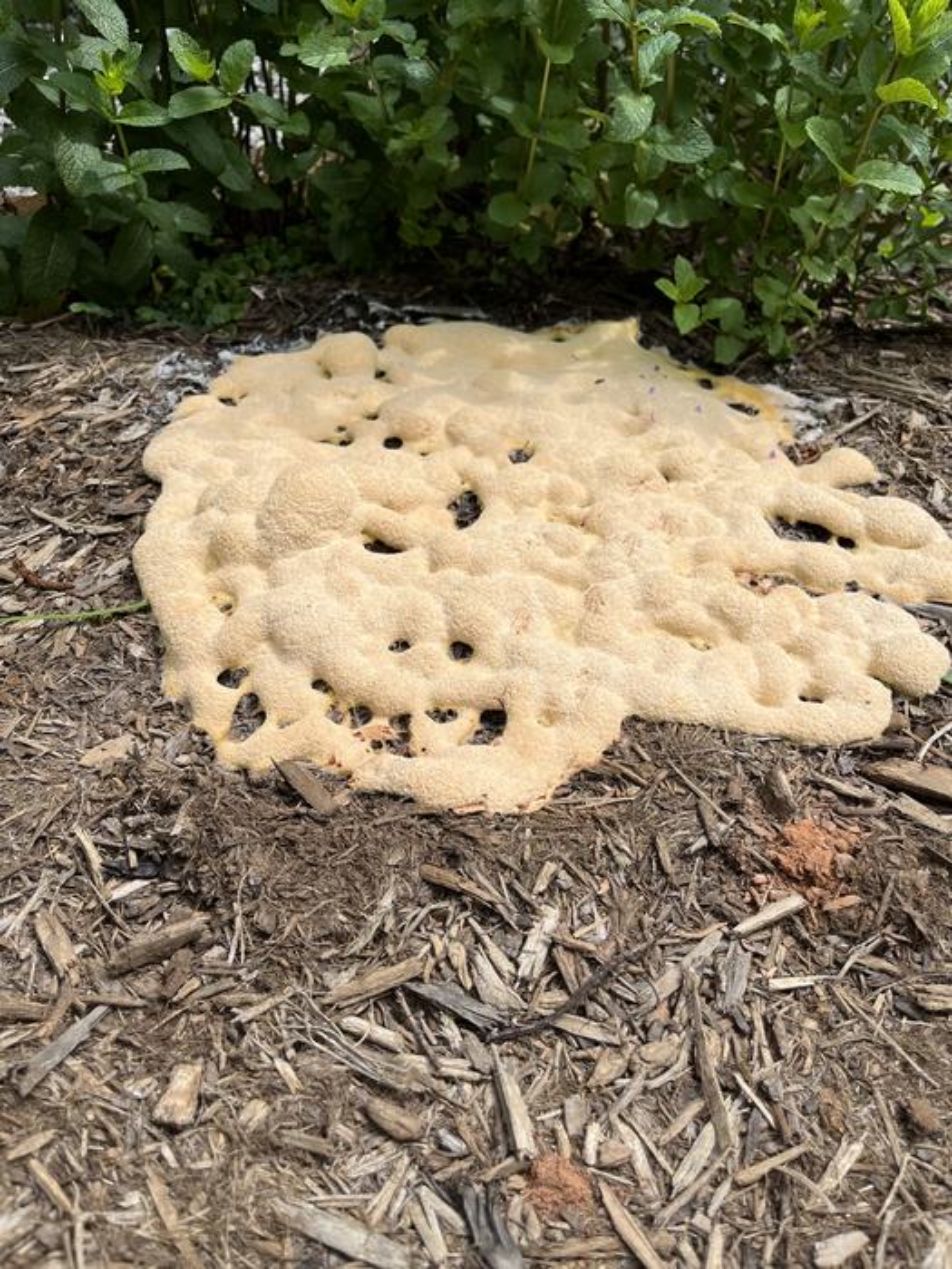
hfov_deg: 53.1
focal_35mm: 26
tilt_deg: -34.4
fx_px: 953
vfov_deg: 67.3
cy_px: 634
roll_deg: -2.4
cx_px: 476
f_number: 1.6
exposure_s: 1/2571
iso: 50
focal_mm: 5.1
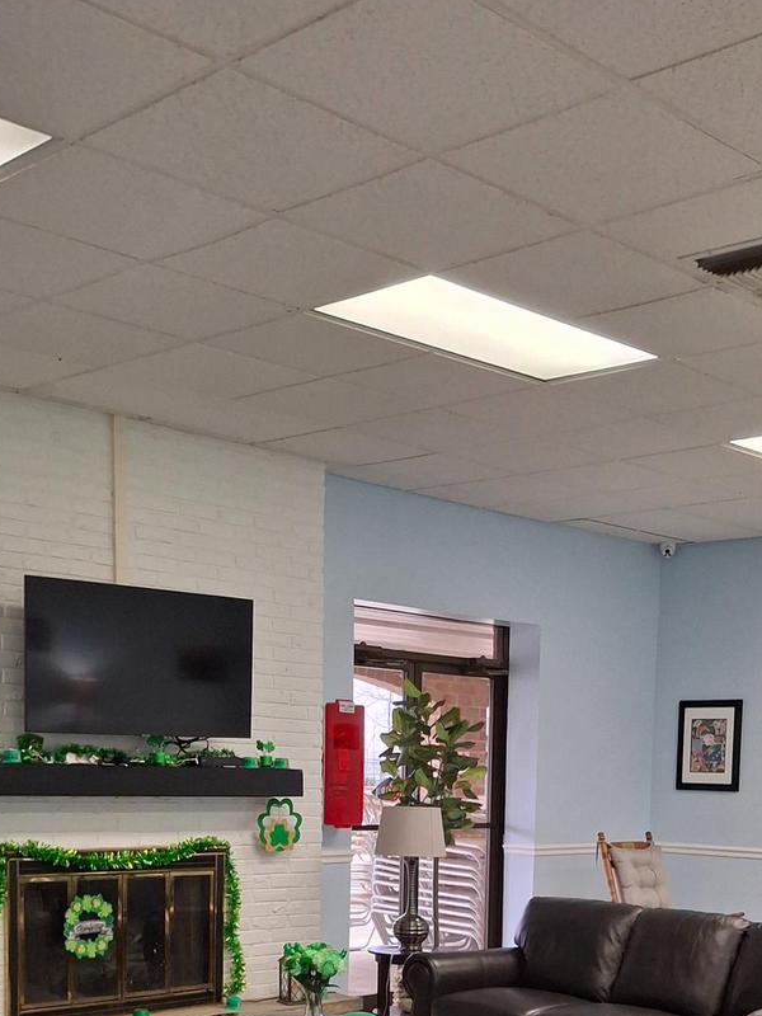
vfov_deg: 37.3
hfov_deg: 30.0
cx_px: 509
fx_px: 1409
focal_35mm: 48
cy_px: 902
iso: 200
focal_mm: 4.69
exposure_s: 1/120
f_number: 1.8
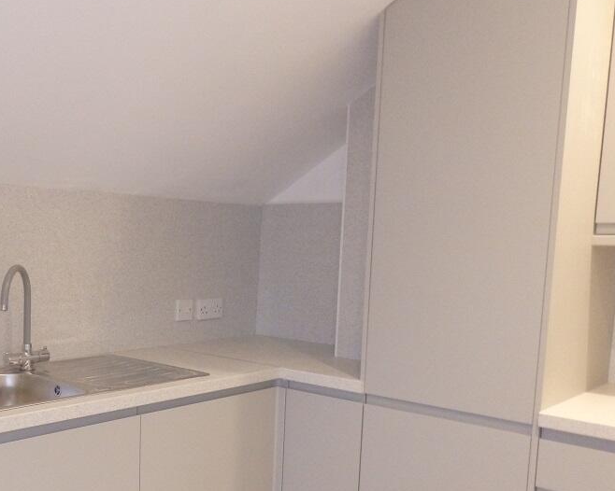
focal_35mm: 38
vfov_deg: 38.7
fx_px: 691
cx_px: 174
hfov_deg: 46.7
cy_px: 330
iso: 800
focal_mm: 4.5
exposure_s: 1/50
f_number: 3
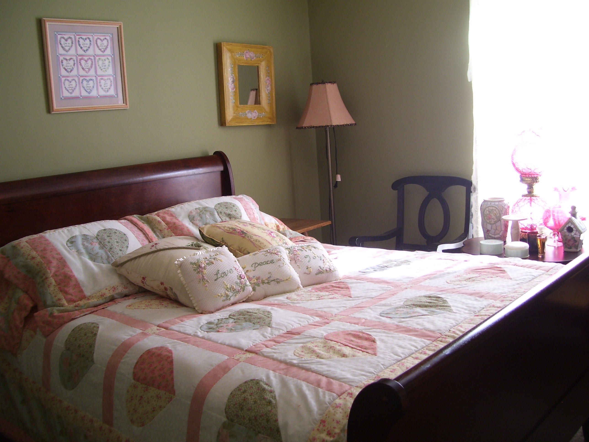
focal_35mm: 37
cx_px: 294
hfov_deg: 50.1
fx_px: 630
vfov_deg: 38.7
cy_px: 221
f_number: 2.7
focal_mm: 6
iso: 80
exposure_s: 1/30
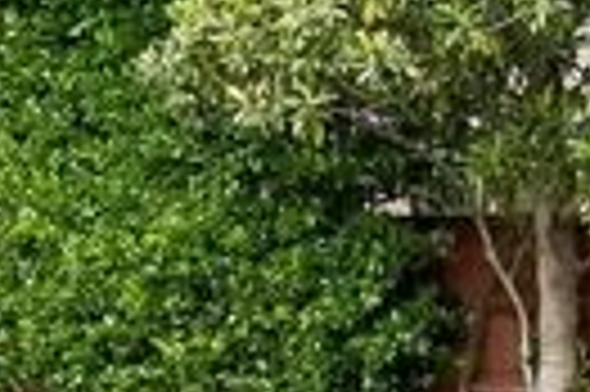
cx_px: -288
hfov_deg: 14.8
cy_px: 219
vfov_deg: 10.6
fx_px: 2110
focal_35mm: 129
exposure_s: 1/60
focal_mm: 16.5
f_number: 8
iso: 400
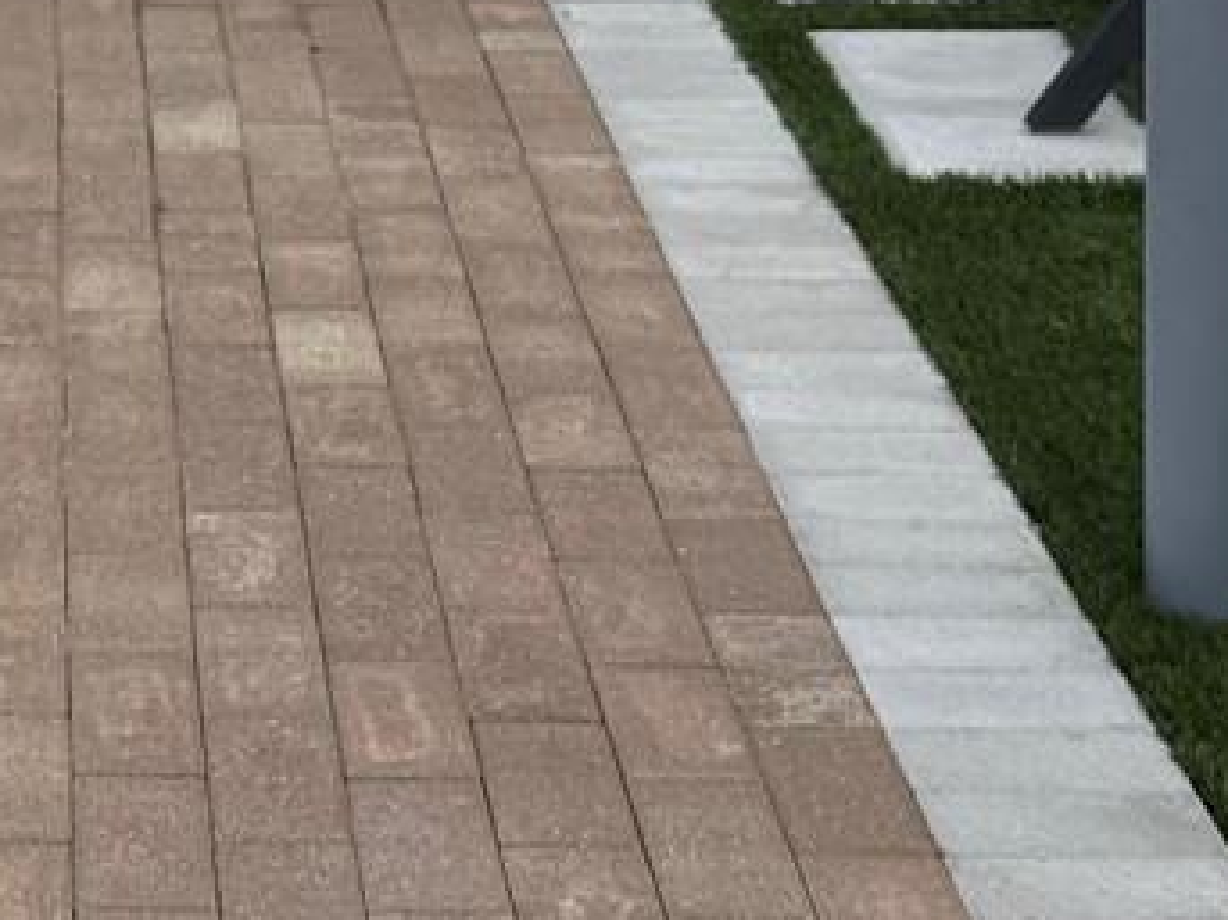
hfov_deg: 16.8
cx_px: -272
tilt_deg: -9.4
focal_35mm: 112
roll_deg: +3.5
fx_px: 3972
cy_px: -140
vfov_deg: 12.9
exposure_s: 1/10417
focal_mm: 6.76
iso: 80
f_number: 1.78
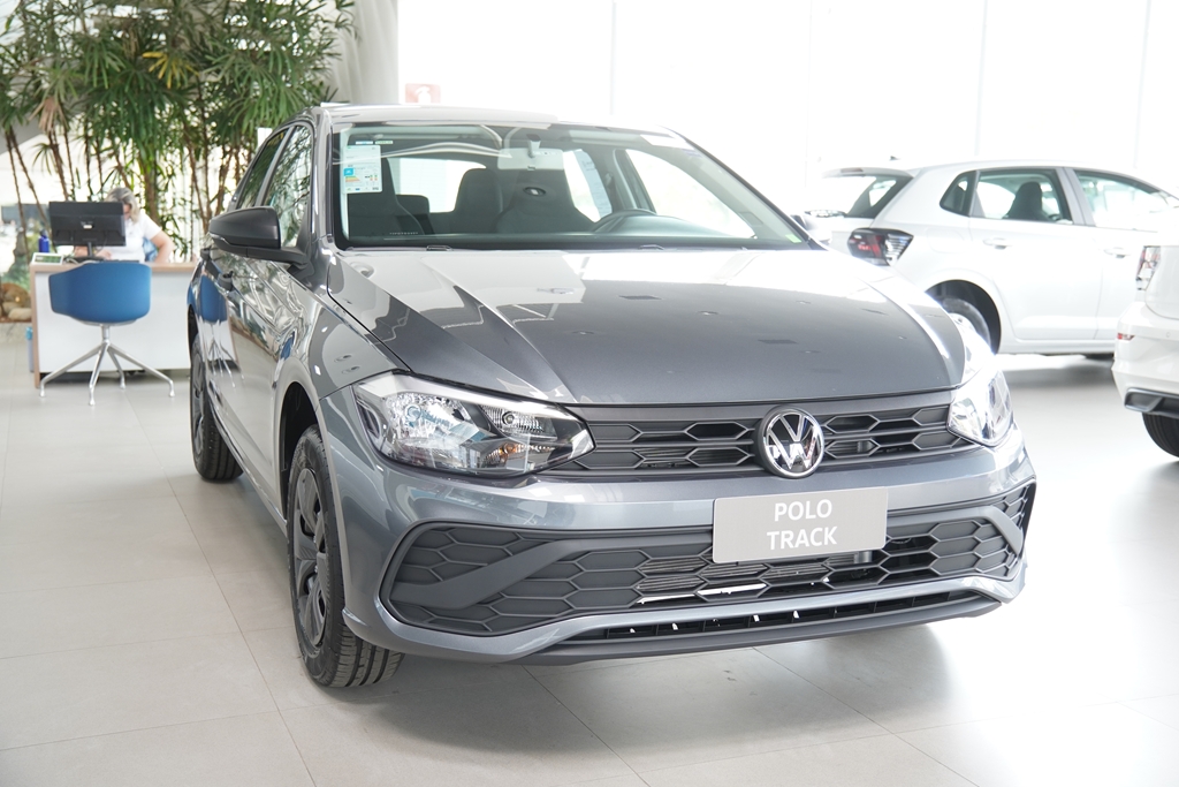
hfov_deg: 47.9
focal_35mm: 40
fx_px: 1326
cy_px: 394
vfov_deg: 33.0
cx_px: 590
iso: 250
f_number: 2.8
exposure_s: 1/50
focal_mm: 27
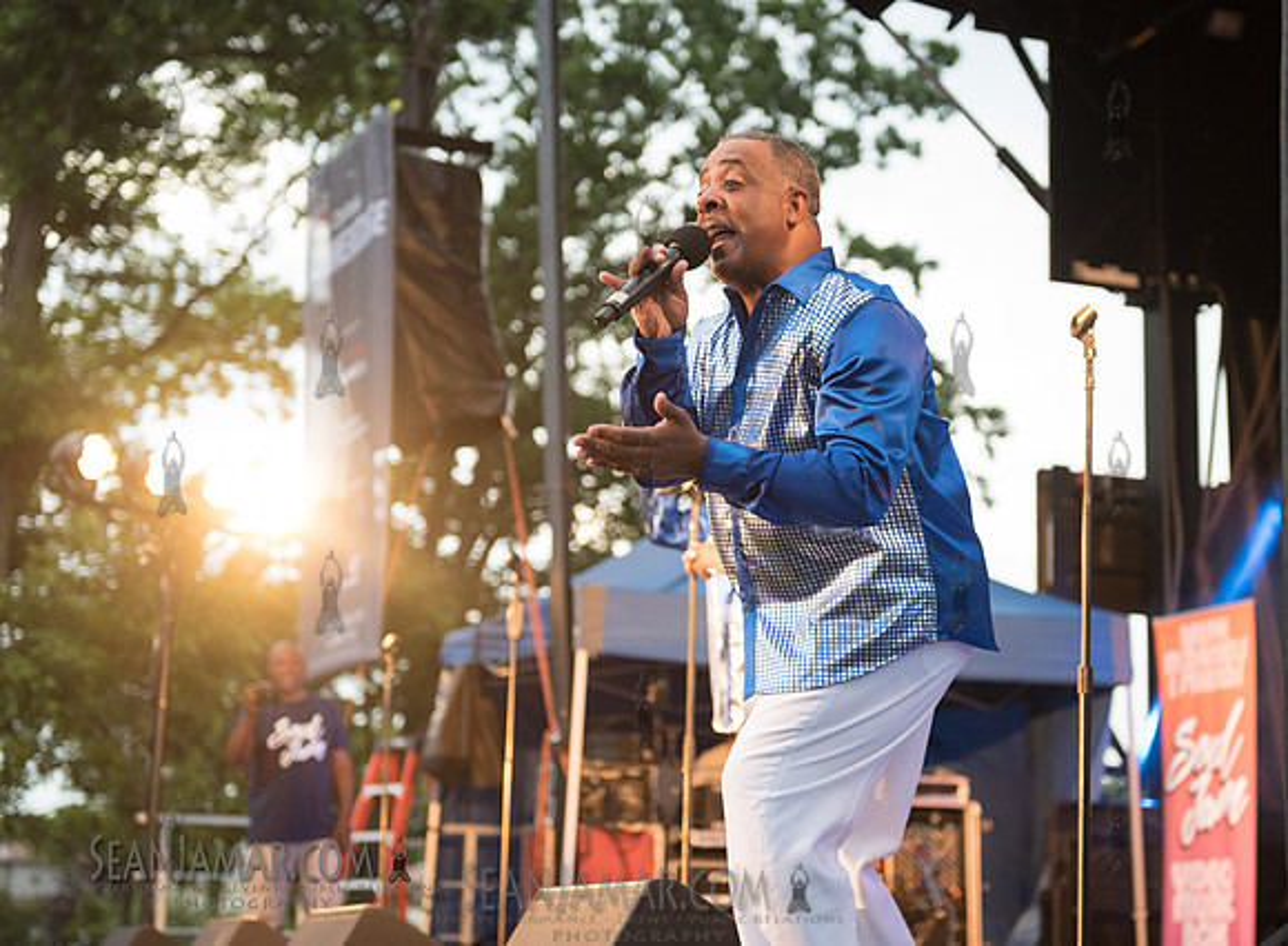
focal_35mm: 67
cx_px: 742
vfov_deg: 21.7
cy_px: 495
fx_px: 2472
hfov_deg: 29.2
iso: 2000
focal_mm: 60
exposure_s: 1/160
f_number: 3.2
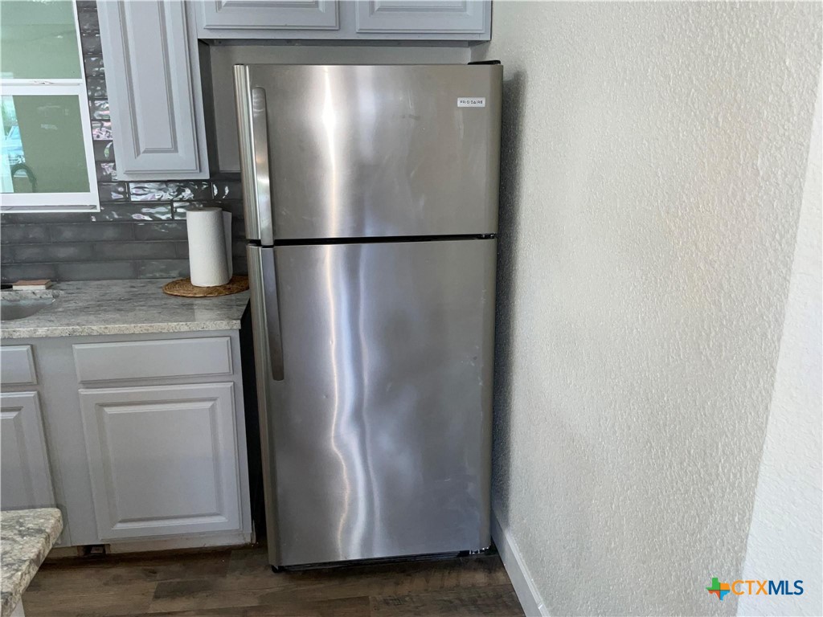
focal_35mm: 29
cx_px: 412
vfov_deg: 48.2
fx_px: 689
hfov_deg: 61.7
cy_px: 308
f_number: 1.8
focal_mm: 3
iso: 50
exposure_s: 1/60
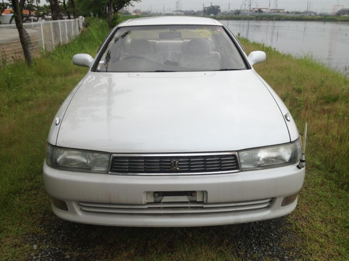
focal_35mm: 35
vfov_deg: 40.7
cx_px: 174
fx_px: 353
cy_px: 130
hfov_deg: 52.6
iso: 50
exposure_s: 1/1577
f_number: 2.4
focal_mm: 4.28
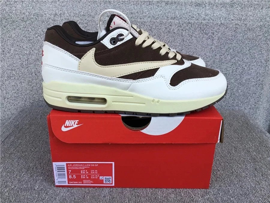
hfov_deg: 58.4
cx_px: 135
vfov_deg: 45.4
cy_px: 102
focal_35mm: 31
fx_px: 242
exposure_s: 1/388
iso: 25
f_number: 2.4
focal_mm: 3.3
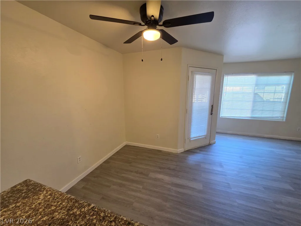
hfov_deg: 106.2
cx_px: 150
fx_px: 113
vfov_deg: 89.9
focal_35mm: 13
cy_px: 113
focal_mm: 2.2
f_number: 1.9
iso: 200
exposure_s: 1/60
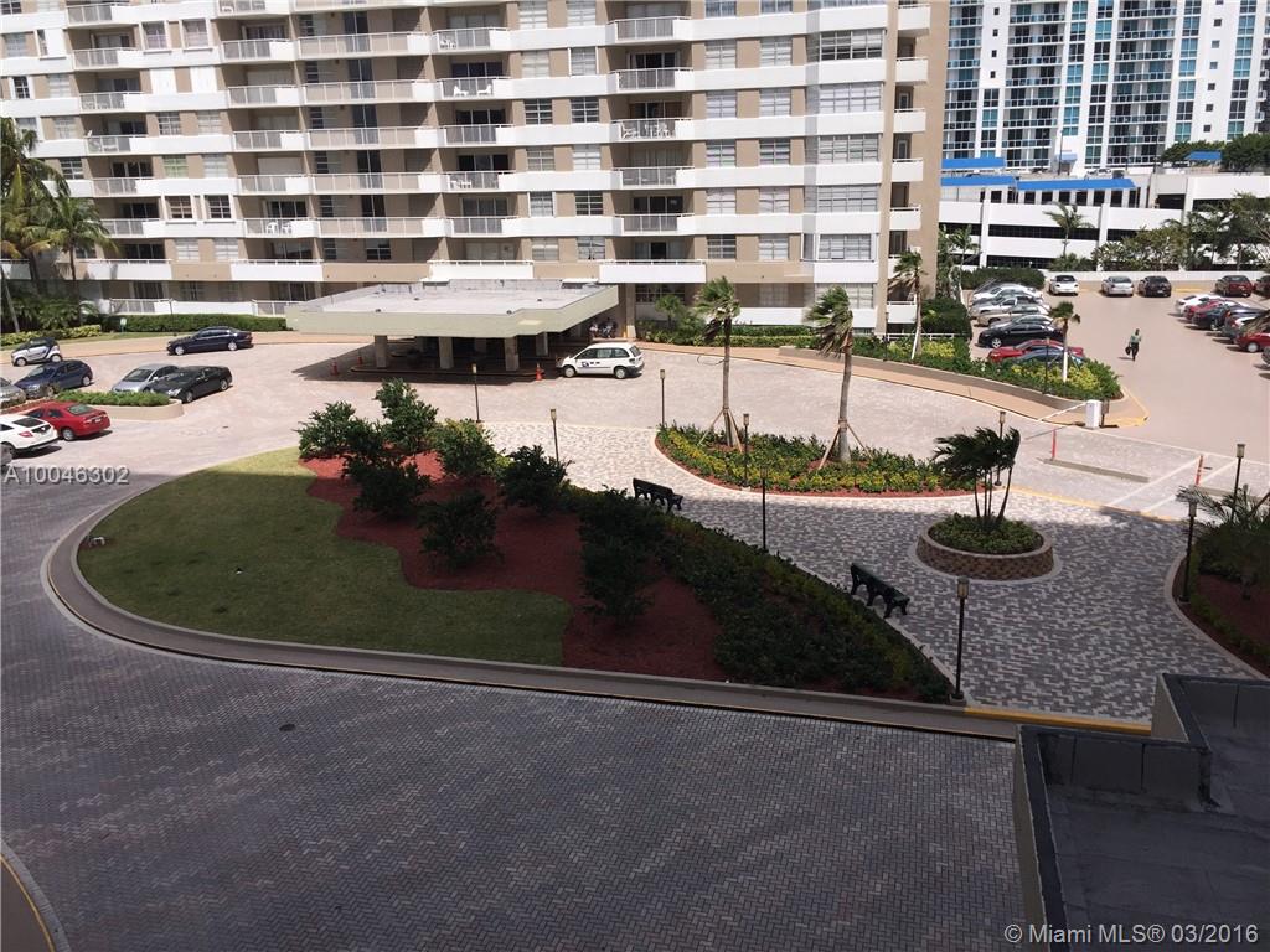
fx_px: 1064
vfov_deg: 48.2
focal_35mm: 29
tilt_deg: -14.7
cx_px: 635
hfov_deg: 61.7
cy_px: 476
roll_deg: +0.4
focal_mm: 4.15
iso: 40
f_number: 2.2
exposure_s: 1/4405
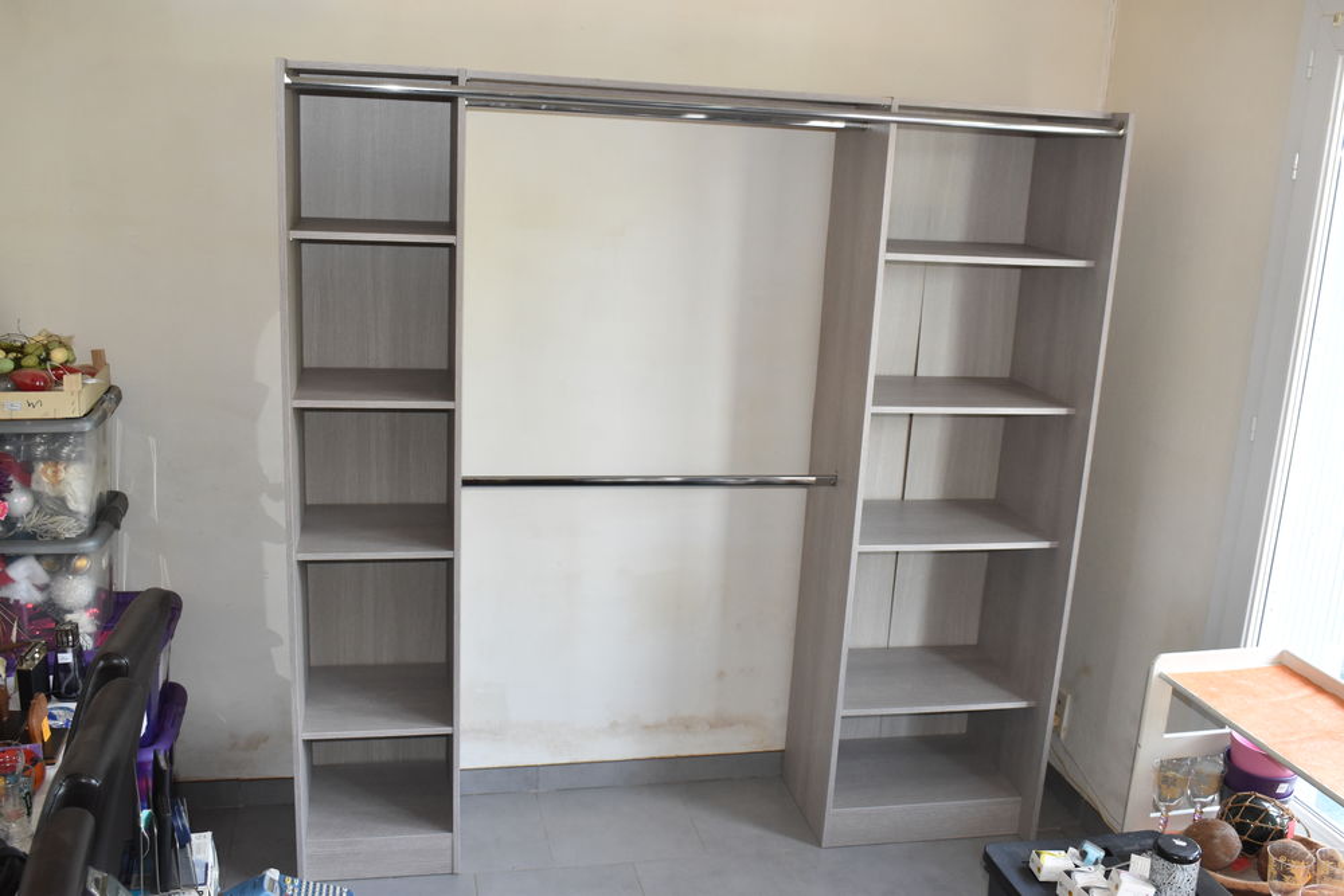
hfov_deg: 55.1
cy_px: 448
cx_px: 672
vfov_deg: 38.4
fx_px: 1288
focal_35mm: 34
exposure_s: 1/60
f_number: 7.1
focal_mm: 23
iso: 1100
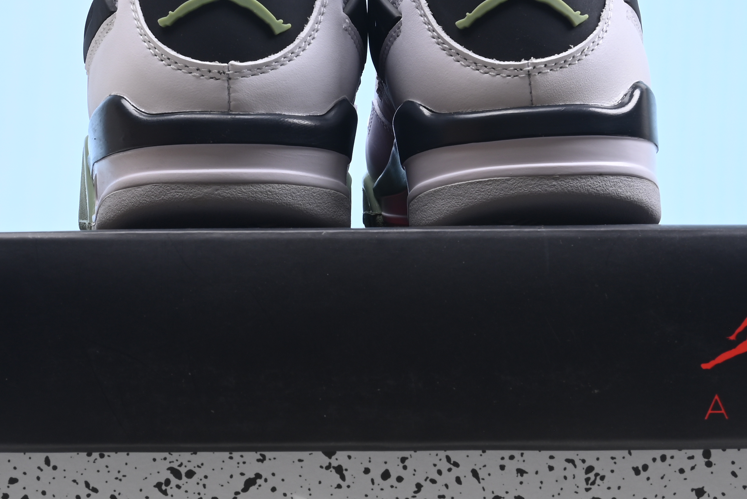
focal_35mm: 92
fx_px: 1909
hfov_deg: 22.1
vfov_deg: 14.9
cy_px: 245
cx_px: 328
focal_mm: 36
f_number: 16
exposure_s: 1/2
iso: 100
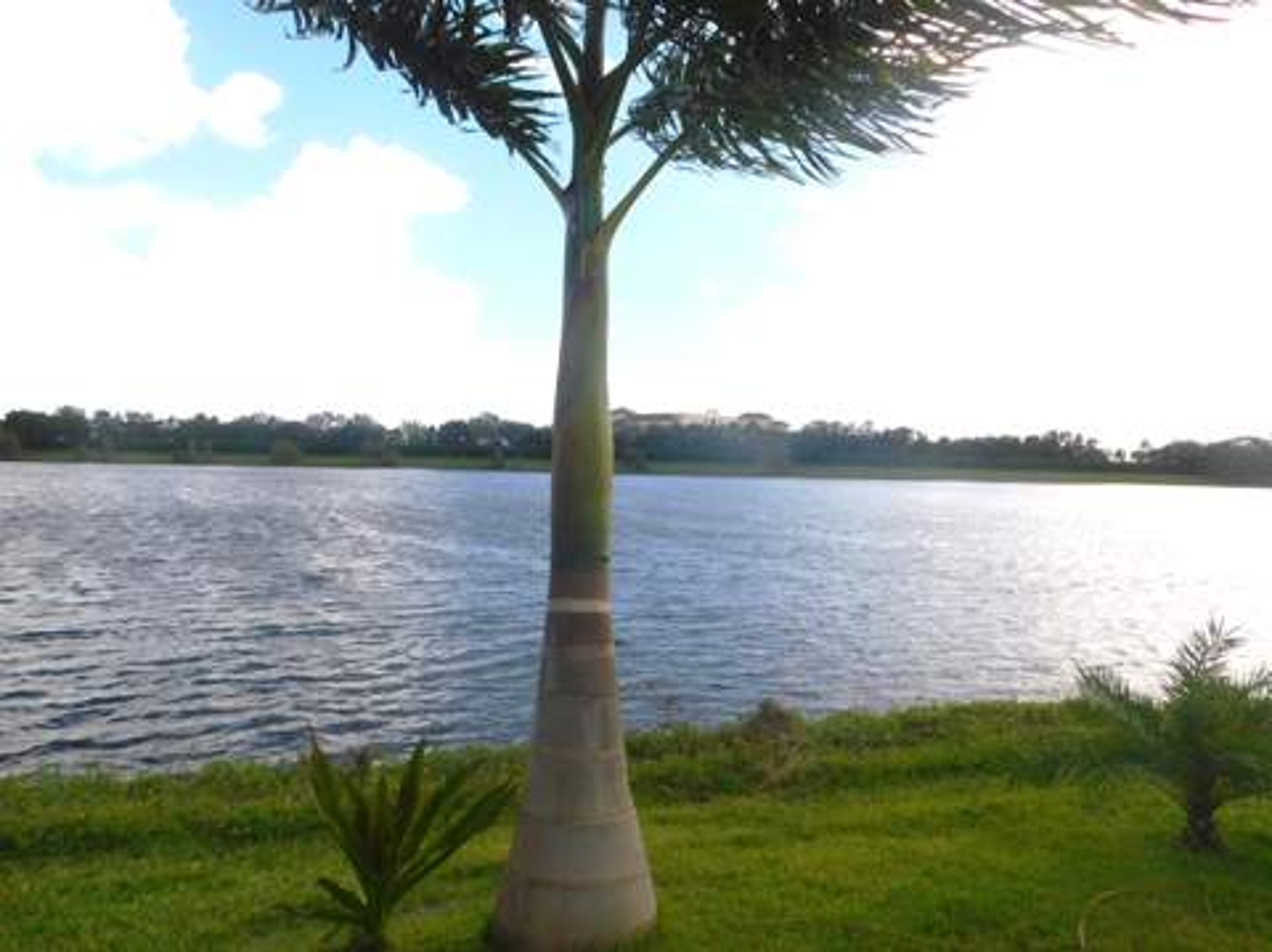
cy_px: 476
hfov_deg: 74.0
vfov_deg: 58.8
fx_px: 844
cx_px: 636
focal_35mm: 23
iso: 125
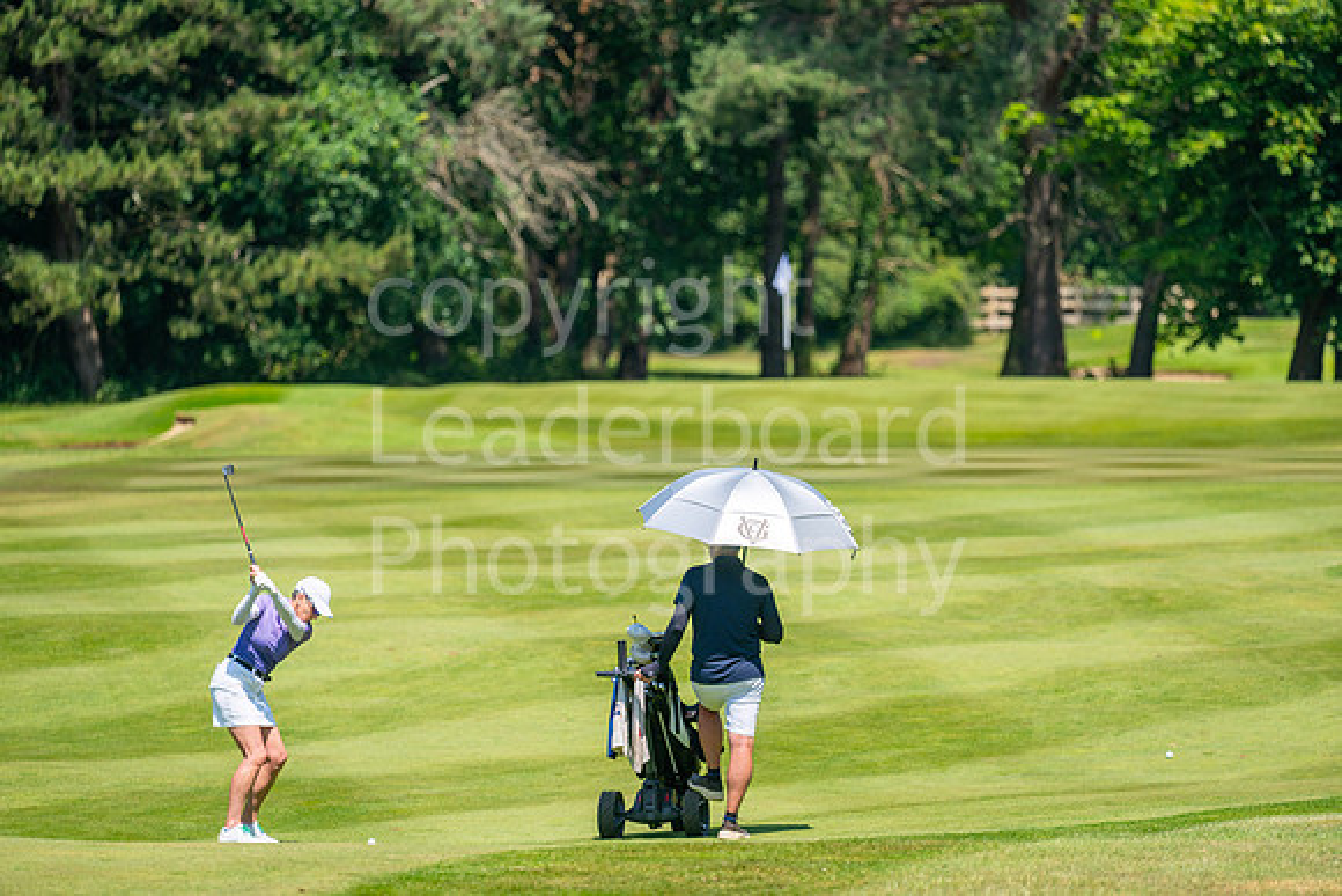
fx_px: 11185
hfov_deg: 6.9
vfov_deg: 4.6
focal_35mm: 300
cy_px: 448
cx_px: 671
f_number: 4.5
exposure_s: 1/2500
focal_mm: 300
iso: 200
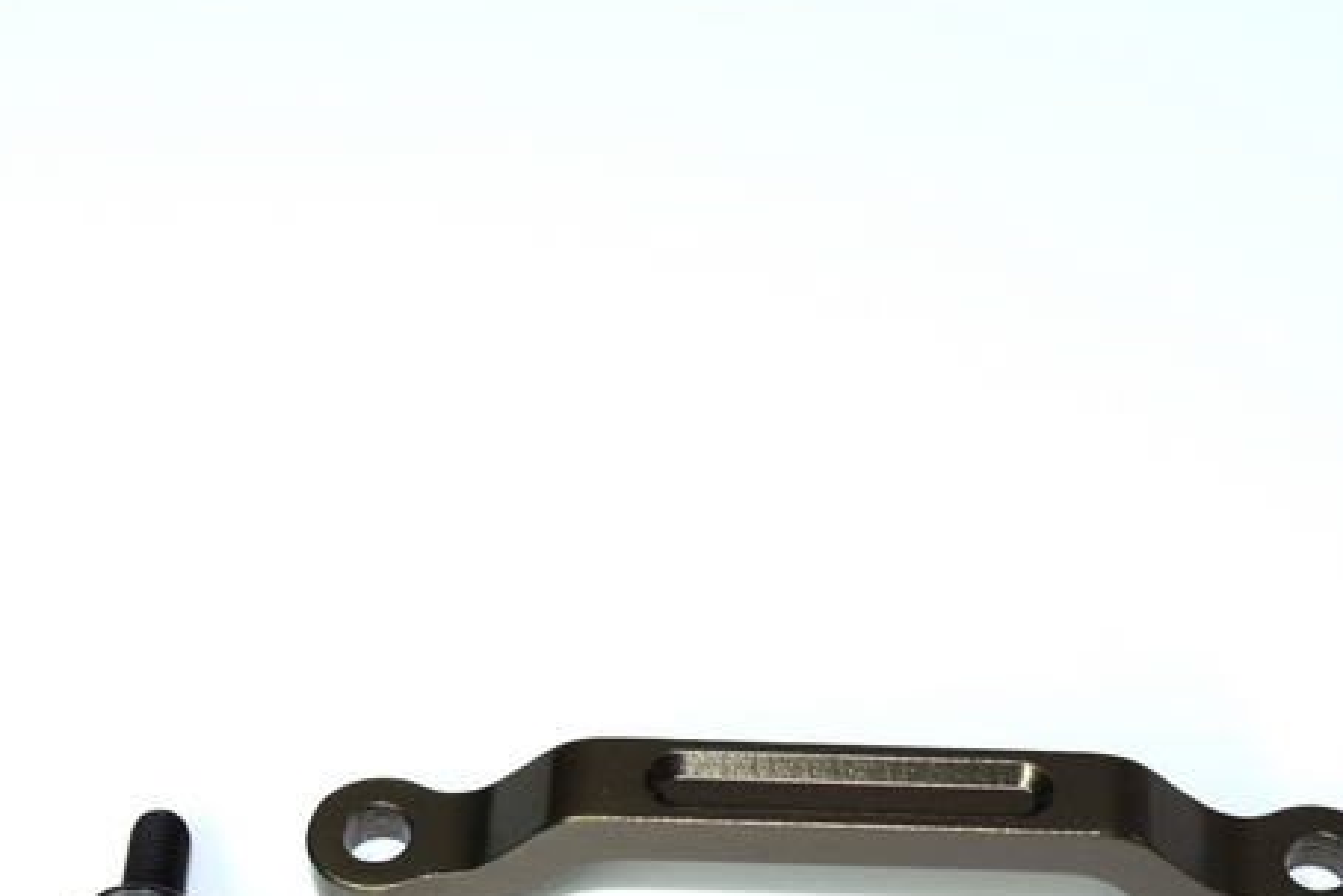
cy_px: 707
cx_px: 864
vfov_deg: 12.3
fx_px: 4142
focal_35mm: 111
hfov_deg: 18.4
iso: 100
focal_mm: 42
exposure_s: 1/80
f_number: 9
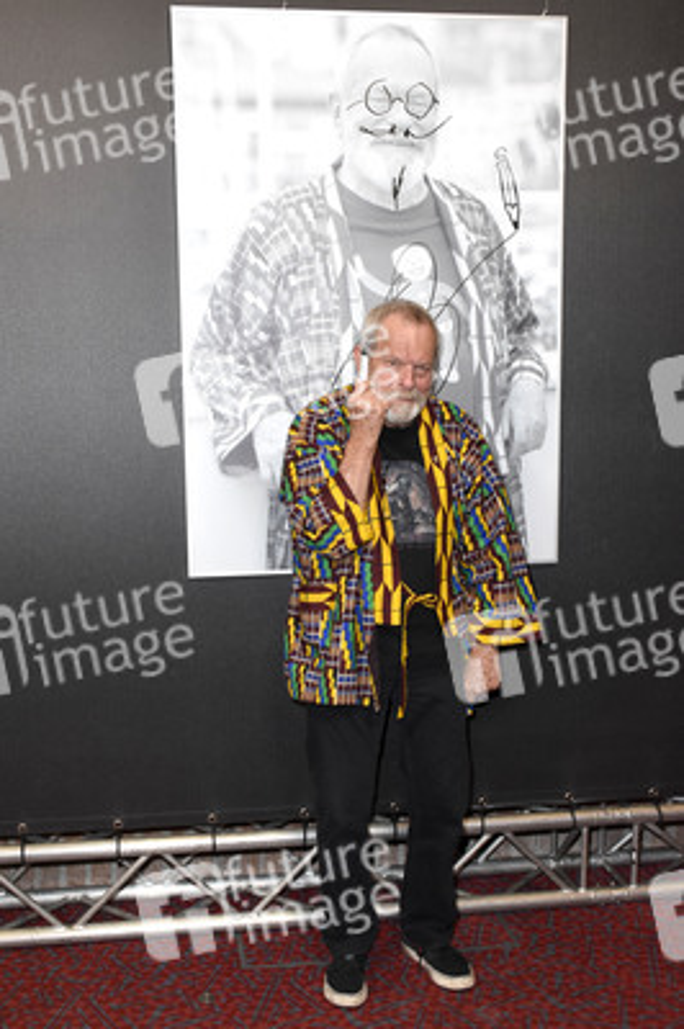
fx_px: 985
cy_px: 514
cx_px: 342
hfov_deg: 38.3
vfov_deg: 55.1
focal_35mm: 34
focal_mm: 23
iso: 1250
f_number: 6.3
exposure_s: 1/160
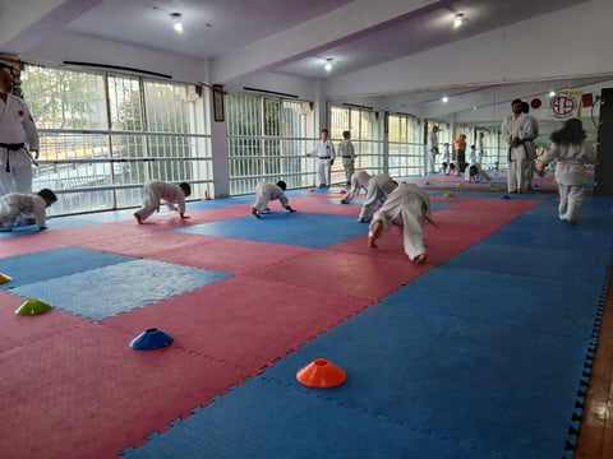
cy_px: 230
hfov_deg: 67.3
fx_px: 460
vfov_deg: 53.1
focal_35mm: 26
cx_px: 306
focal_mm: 3.98
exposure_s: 1/50
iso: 80
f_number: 1.8
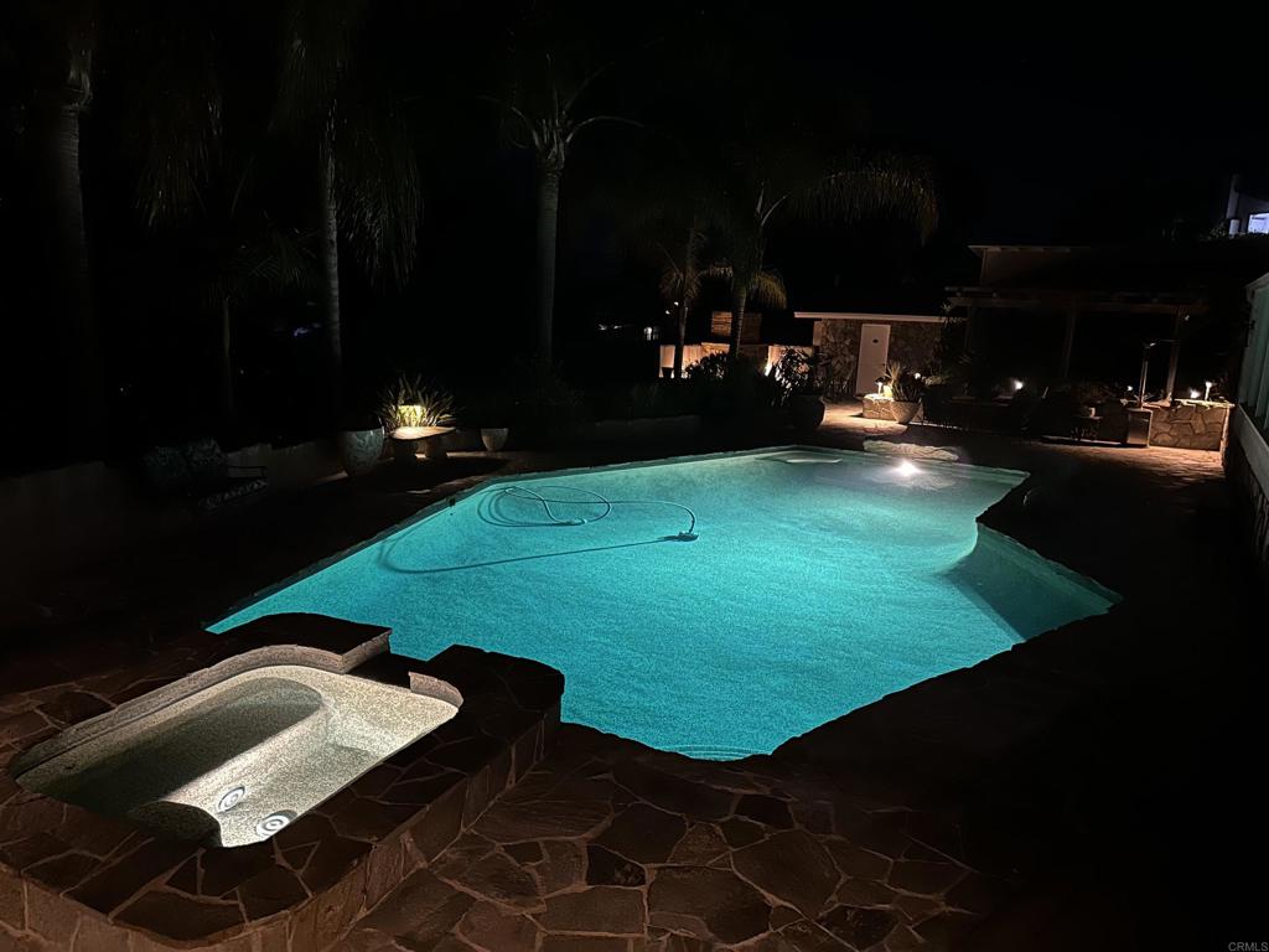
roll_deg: -2.9
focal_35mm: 24
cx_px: 634
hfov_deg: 71.6
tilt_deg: -10.7
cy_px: 476
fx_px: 880
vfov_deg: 56.8
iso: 1250
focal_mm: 6.86
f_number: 1.78
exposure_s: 1/9
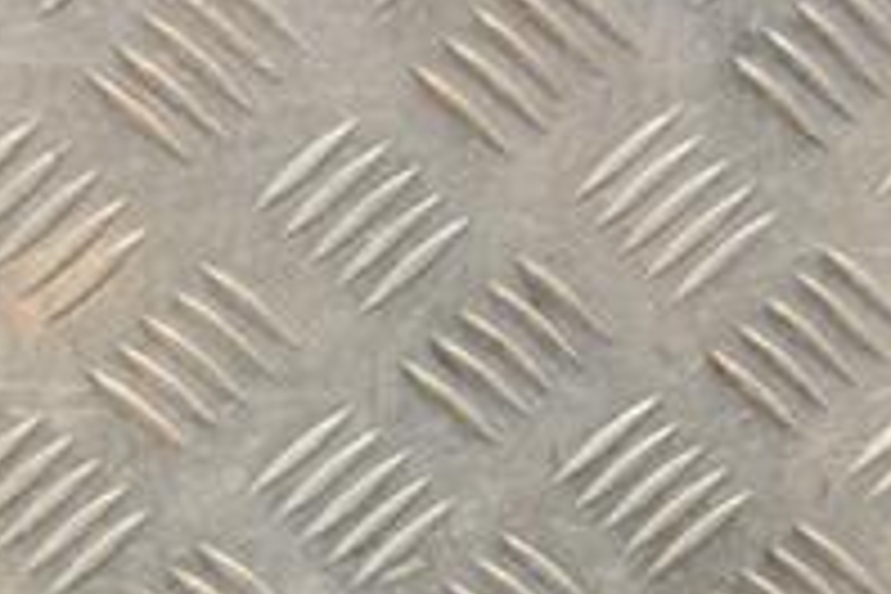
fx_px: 4727
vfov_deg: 7.1
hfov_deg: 10.8
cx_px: 594
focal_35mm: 191
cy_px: 819
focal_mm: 42
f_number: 6.3
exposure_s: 1/200
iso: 800
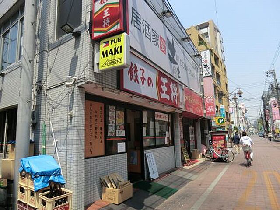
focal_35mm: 24
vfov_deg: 56.8
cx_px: 140
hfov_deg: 71.6
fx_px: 194
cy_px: 105
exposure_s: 1/640
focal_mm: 4.3
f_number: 3.2
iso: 80
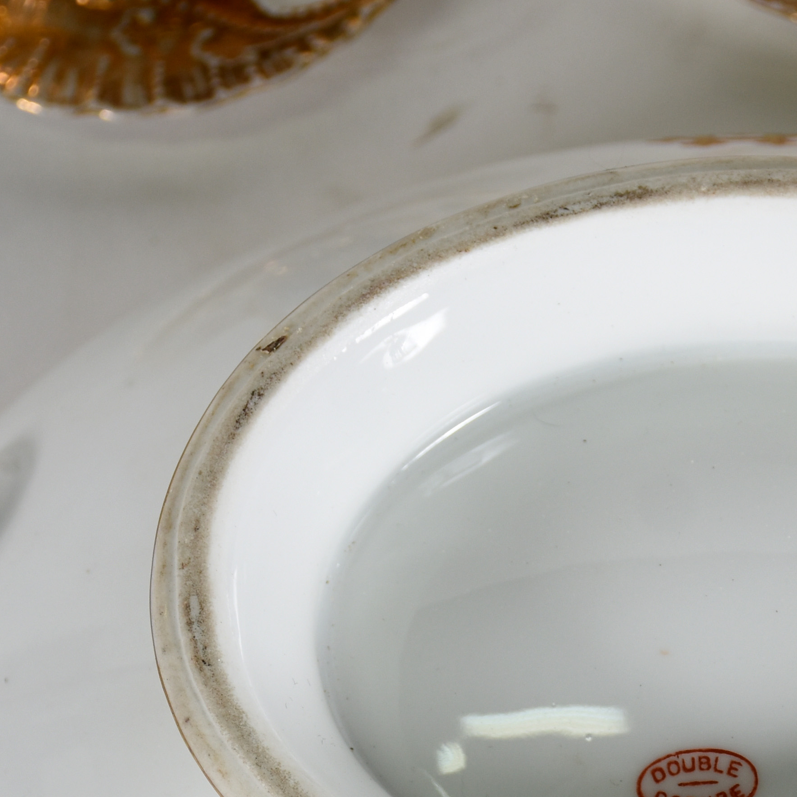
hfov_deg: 10.6
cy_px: 790
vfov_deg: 10.6
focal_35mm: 164
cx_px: 695
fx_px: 4272
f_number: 5.6
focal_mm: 38
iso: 200
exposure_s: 1/80
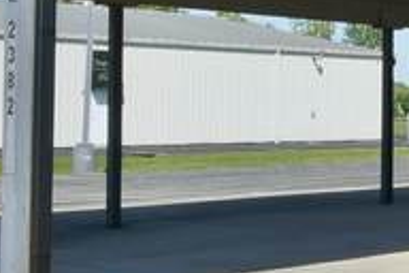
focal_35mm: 100
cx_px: 582
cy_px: 77
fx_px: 1136
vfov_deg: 13.6
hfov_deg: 18.5
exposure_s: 1/640
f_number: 11
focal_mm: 10
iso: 800
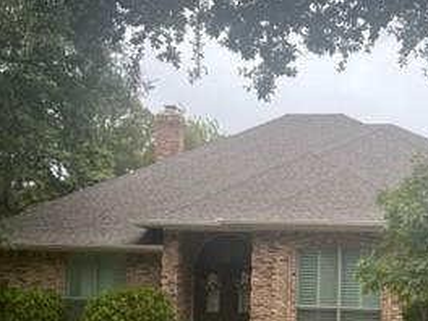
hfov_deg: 30.5
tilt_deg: +2.2
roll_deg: -0.8
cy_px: 256
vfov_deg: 23.0
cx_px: 282
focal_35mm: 63
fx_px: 779
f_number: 1.6
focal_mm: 5.1
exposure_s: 1/442
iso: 50
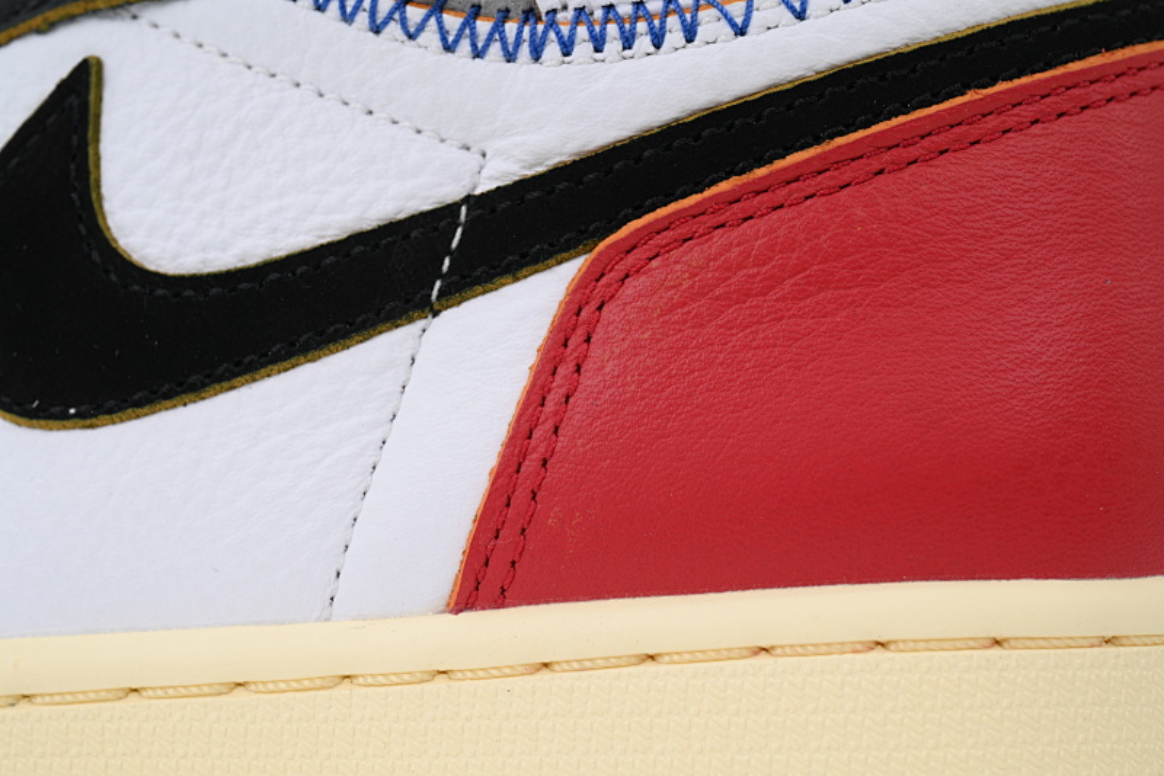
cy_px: 388
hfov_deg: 23.4
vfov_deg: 15.7
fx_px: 2812
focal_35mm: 87
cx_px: 582
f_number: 11
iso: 400
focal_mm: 87
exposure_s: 1/100
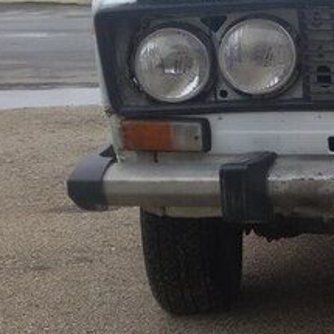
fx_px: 917
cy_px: 57
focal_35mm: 84
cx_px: 502
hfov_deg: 18.3
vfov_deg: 20.4
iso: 40
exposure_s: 1/178
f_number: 2.4
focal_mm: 2.93
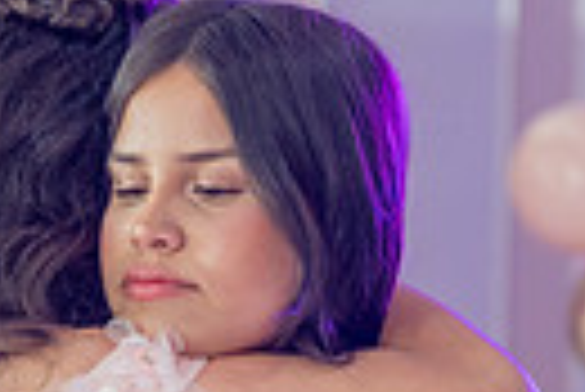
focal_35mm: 313
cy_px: 574
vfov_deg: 4.4
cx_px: -126
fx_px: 5092
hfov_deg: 6.5
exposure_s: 1/100
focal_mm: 70
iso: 400
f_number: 2.8
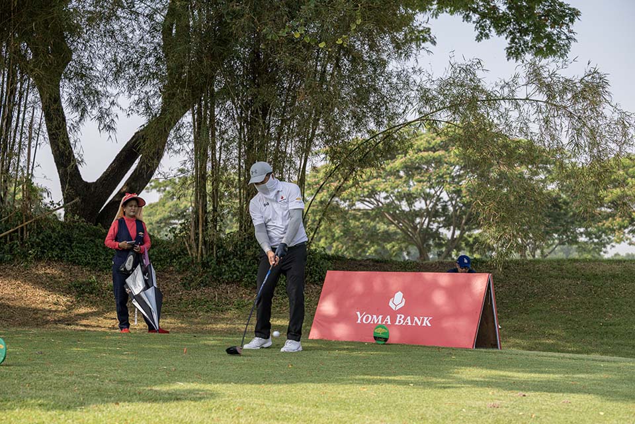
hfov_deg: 28.8
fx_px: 1235
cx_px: 318
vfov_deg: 19.5
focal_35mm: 70
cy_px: 212
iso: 560
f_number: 4
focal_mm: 70
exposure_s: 1/2500
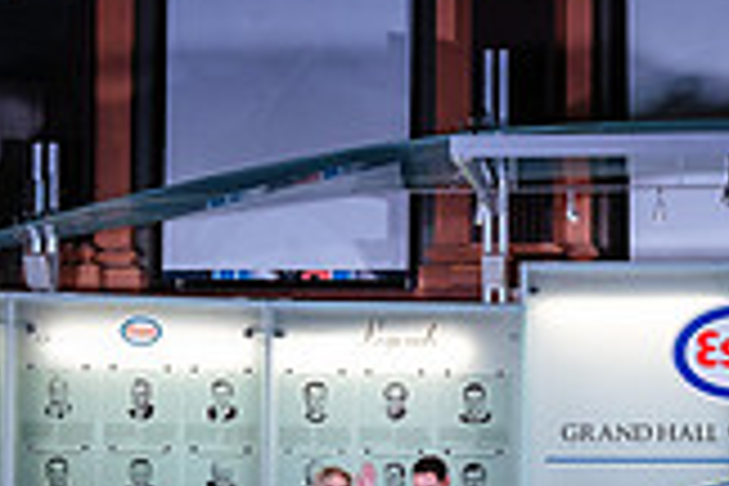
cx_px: 607
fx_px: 2268
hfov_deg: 18.1
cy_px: 515
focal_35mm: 112
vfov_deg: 12.1
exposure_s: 1/80
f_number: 5.6
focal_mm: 20.9
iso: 800
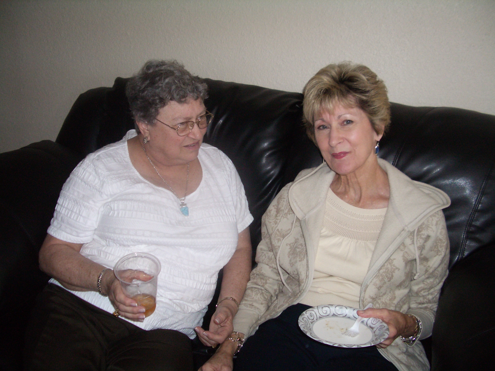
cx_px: 248
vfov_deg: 40.7
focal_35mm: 35
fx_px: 500
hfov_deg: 52.6
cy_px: 186
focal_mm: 5.8
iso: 200
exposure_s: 1/60
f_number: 2.6
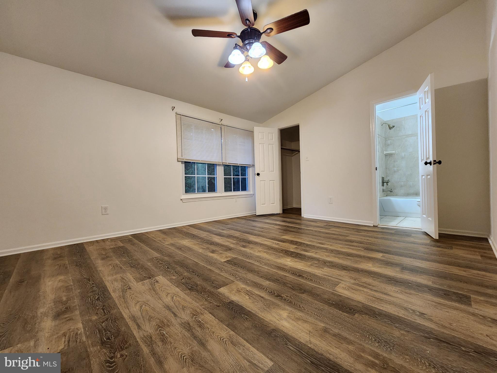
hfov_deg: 106.2
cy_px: 186
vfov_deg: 89.9
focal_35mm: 13
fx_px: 187
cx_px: 248
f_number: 2.2
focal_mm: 2.2
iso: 400
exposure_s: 1/60
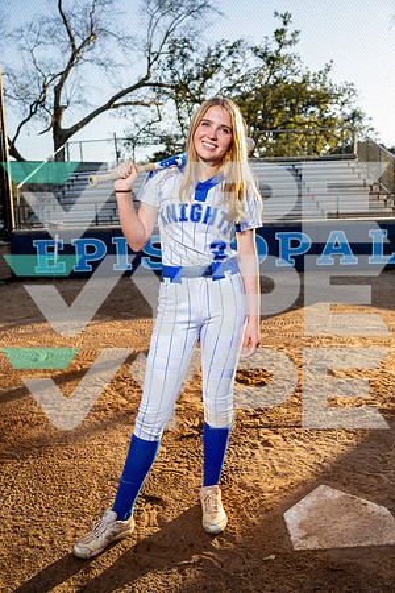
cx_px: 198
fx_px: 527
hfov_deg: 41.1
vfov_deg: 58.7
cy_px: 296
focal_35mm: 32
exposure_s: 1/250
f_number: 4
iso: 100
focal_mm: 32
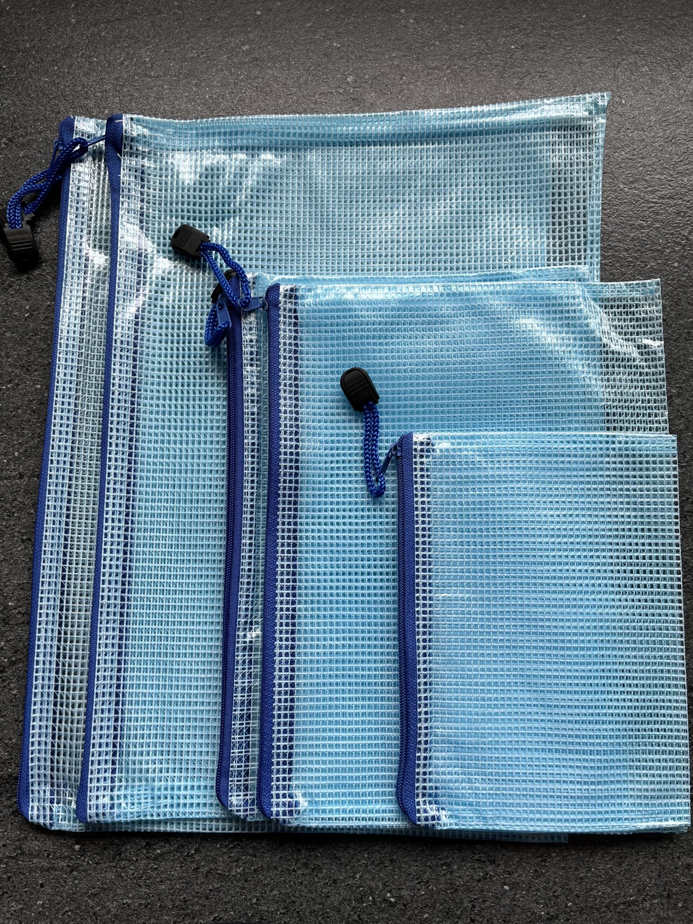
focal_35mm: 26
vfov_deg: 67.3
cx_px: 346
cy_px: 462
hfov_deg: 53.1
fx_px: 694
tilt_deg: -82.5
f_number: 1.6
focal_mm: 5.1
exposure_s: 1/241
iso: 40
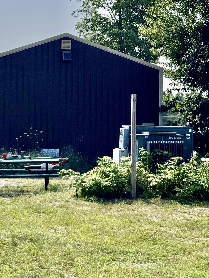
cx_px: 39
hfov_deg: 18.0
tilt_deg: +2.7
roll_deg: -0.8
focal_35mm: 81
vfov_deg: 24.1
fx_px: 652
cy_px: 107
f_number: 1.78
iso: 80
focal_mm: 6.76
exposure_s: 1/15385
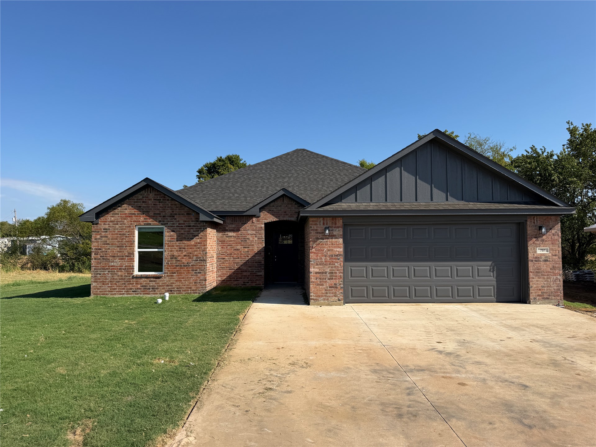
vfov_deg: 56.8
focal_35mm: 24
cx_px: 298
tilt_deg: +2.7
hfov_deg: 71.6
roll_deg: +0.6
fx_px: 413
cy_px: 224
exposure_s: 1/4975
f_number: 1.78
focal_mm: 6.76
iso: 80
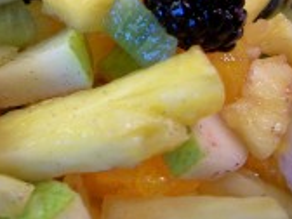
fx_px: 742
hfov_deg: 21.3
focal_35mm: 88
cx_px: -17
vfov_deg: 16.5
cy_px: 9
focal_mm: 7.8
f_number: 2.8
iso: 100
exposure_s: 1/30
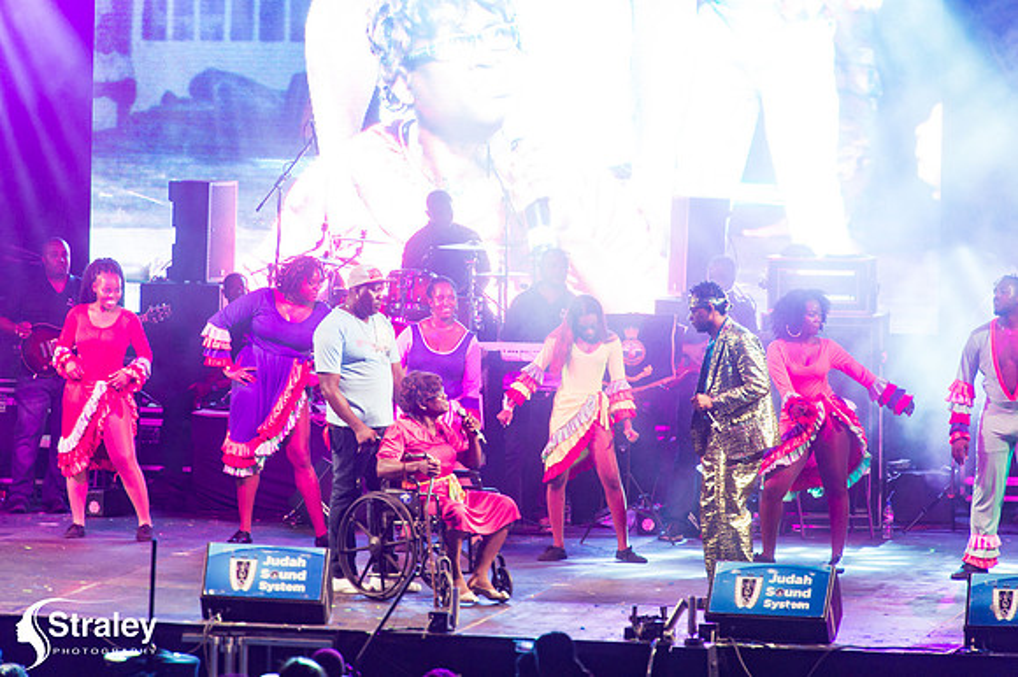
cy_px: 338
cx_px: 509
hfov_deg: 6.1
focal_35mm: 340
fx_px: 9609
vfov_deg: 4.0
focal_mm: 340
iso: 3200
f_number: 5.6
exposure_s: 1/200
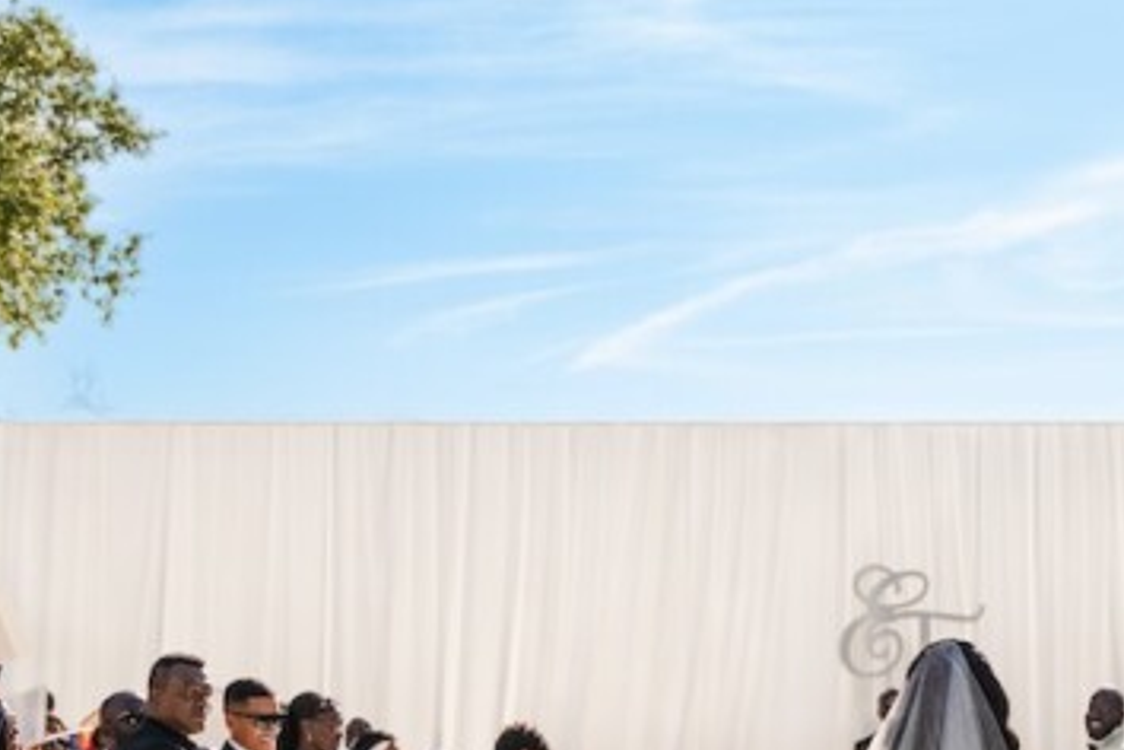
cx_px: 851
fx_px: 2695
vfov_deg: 15.6
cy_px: 726
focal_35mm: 86
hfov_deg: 23.3
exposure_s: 1/2000
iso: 64
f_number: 2.8
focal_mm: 29.8
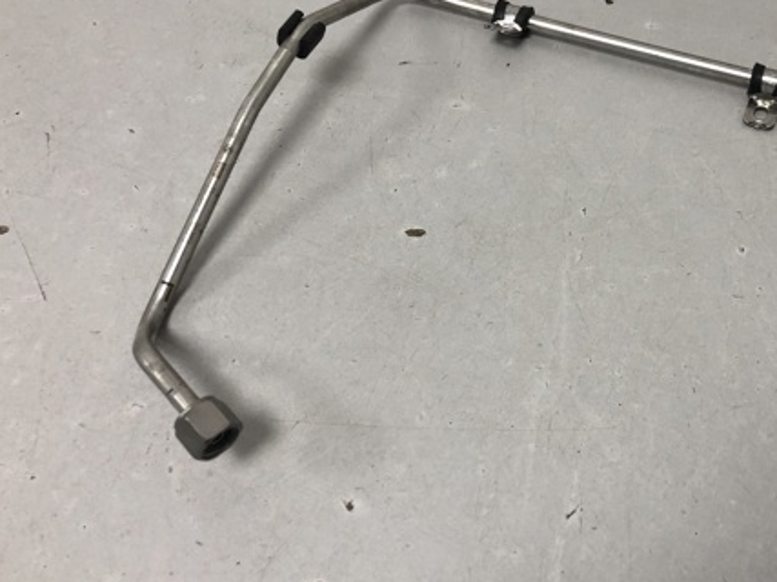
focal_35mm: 42
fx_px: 942
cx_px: 550
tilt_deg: -51.1
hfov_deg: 43.8
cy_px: 236
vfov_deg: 34.2
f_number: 1.8
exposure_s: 1/33
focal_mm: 4
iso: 32
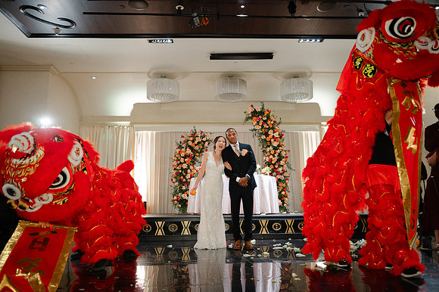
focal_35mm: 28
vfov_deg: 46.1
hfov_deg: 65.2
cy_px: 146
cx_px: 220
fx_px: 343
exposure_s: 1/200
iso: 1600
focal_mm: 28
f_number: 2.8
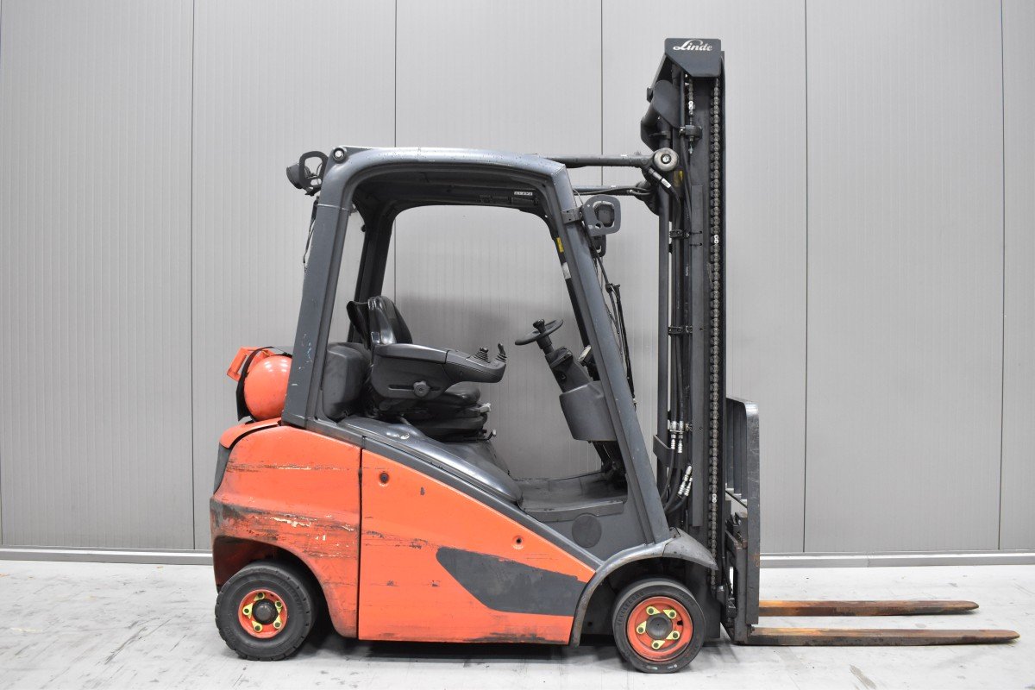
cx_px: 518
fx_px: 862
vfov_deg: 43.6
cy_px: 345
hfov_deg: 61.9
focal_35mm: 30
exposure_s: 1/25
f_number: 5
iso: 1600
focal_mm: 20
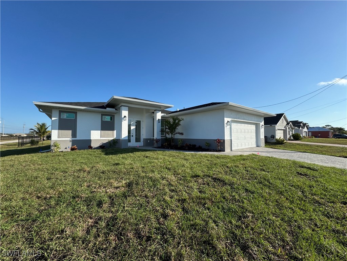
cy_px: 130
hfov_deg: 102.1
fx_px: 140
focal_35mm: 14
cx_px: 174
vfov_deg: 85.7
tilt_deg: +1.5
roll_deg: +0.1
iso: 50
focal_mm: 2.22
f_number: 2.2
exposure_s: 1/1672
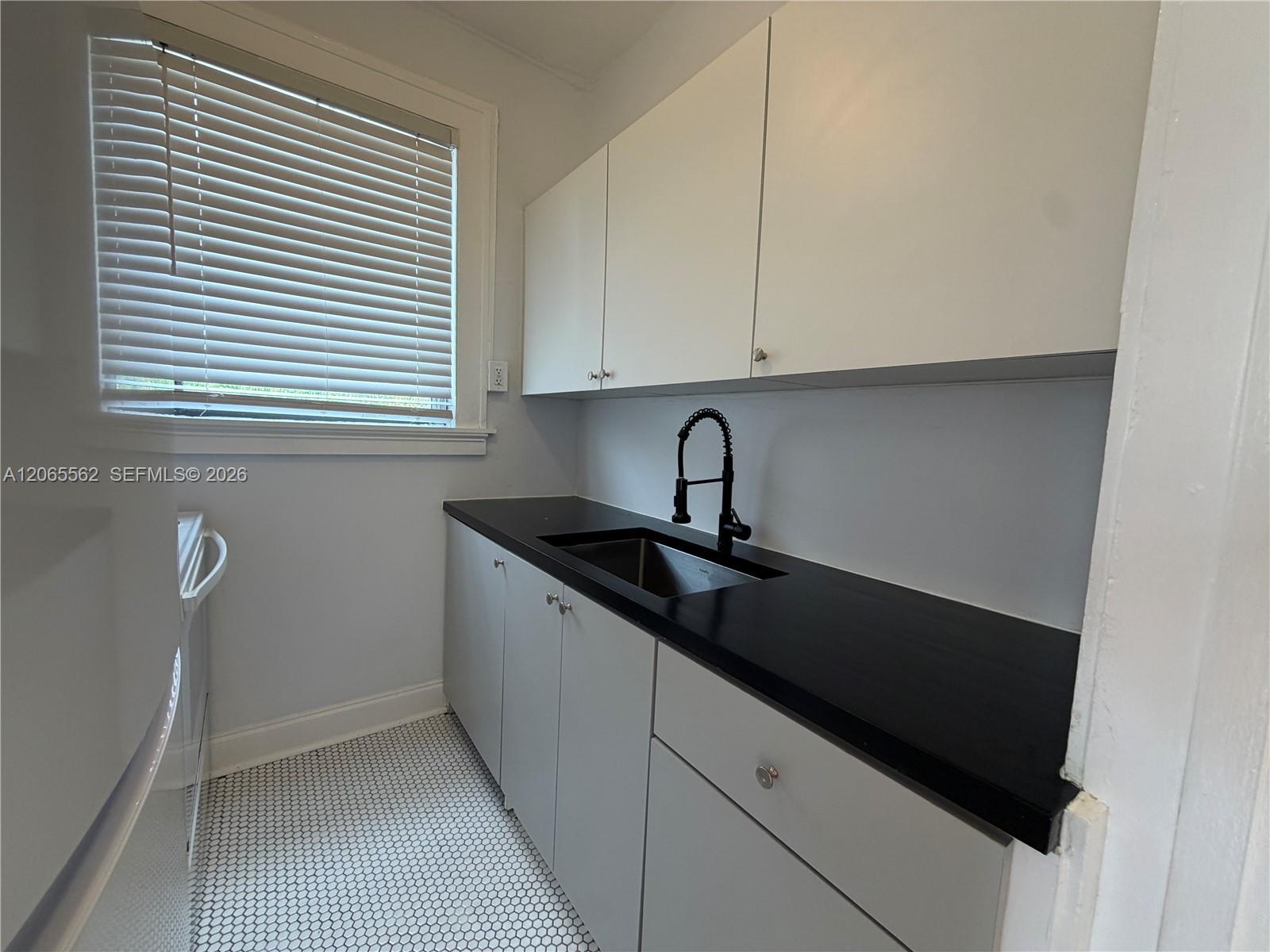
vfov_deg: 85.7
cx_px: 635
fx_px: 514
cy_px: 476
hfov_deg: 102.1
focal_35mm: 14
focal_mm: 2.22
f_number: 2.2
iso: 125
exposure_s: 1/120
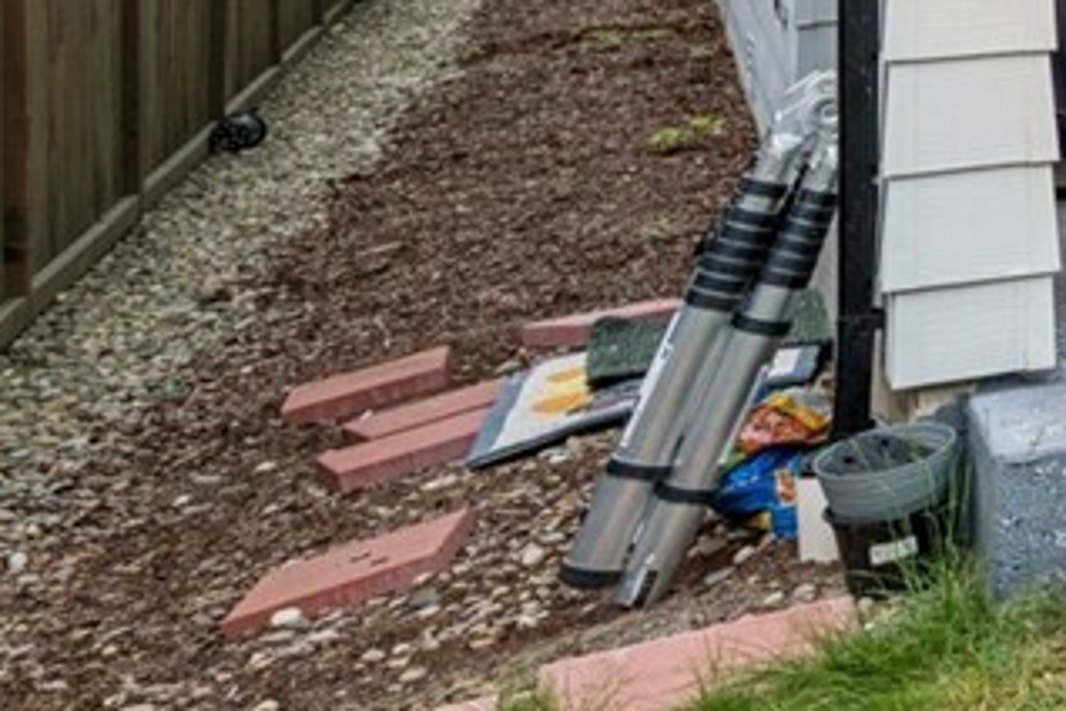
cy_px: -377
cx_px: 2797
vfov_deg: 15.6
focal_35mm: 80
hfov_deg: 13.6
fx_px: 2369
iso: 125
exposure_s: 1/200
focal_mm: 15
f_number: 7.1
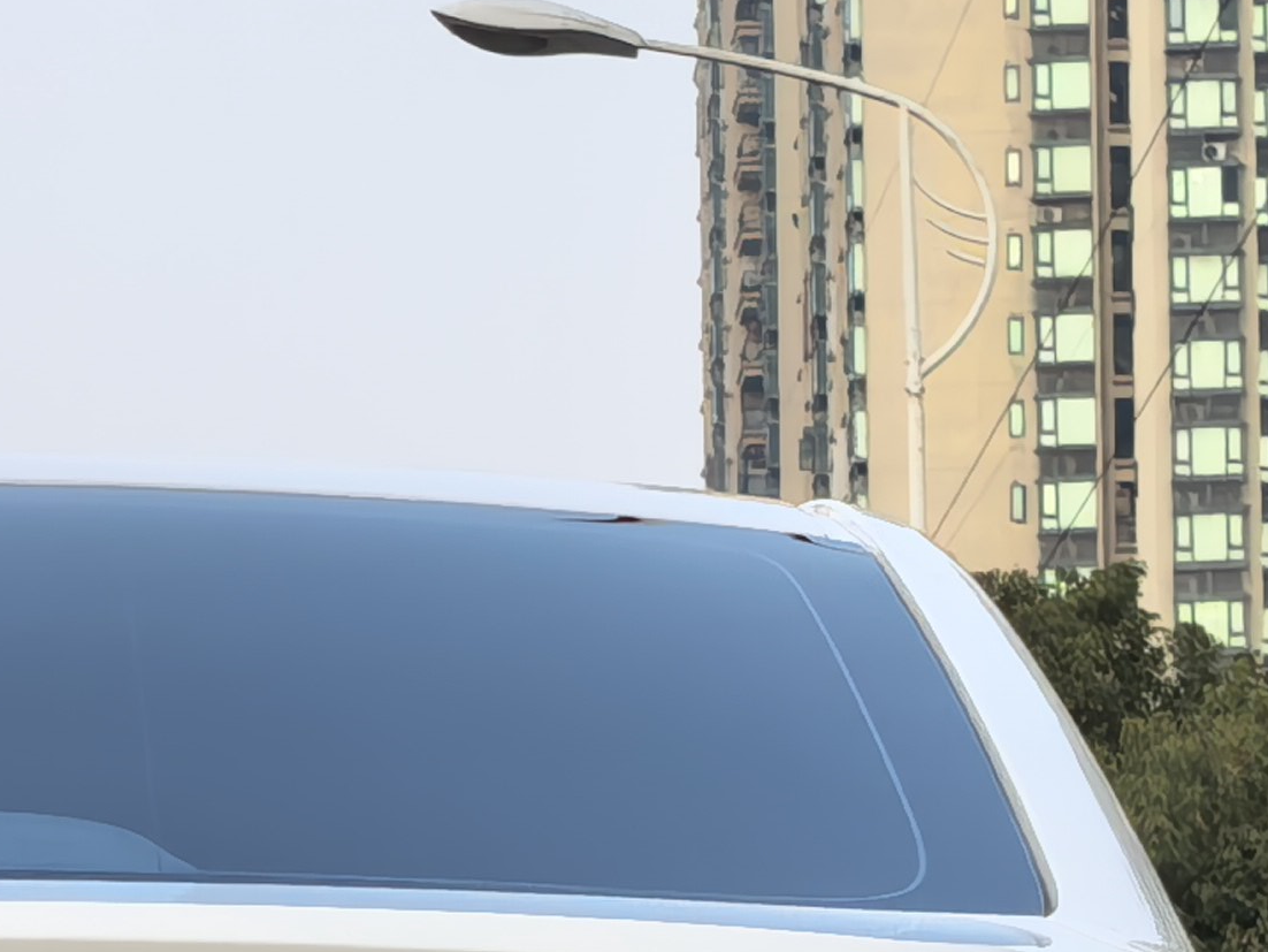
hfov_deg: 7.1
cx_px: -273
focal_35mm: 275
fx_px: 10076
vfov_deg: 5.3
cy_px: 1728
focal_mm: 6.98
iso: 160
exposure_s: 1/2611
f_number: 2
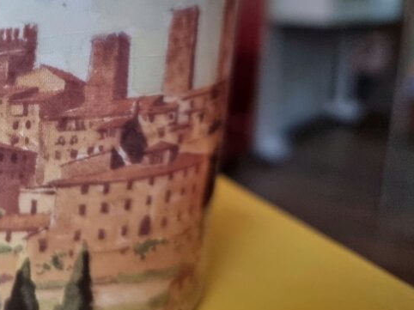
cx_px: 9
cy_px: 55
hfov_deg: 34.4
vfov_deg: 27.9
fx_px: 610
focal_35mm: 51
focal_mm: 6.7
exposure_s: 1/60
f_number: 1.8
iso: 800
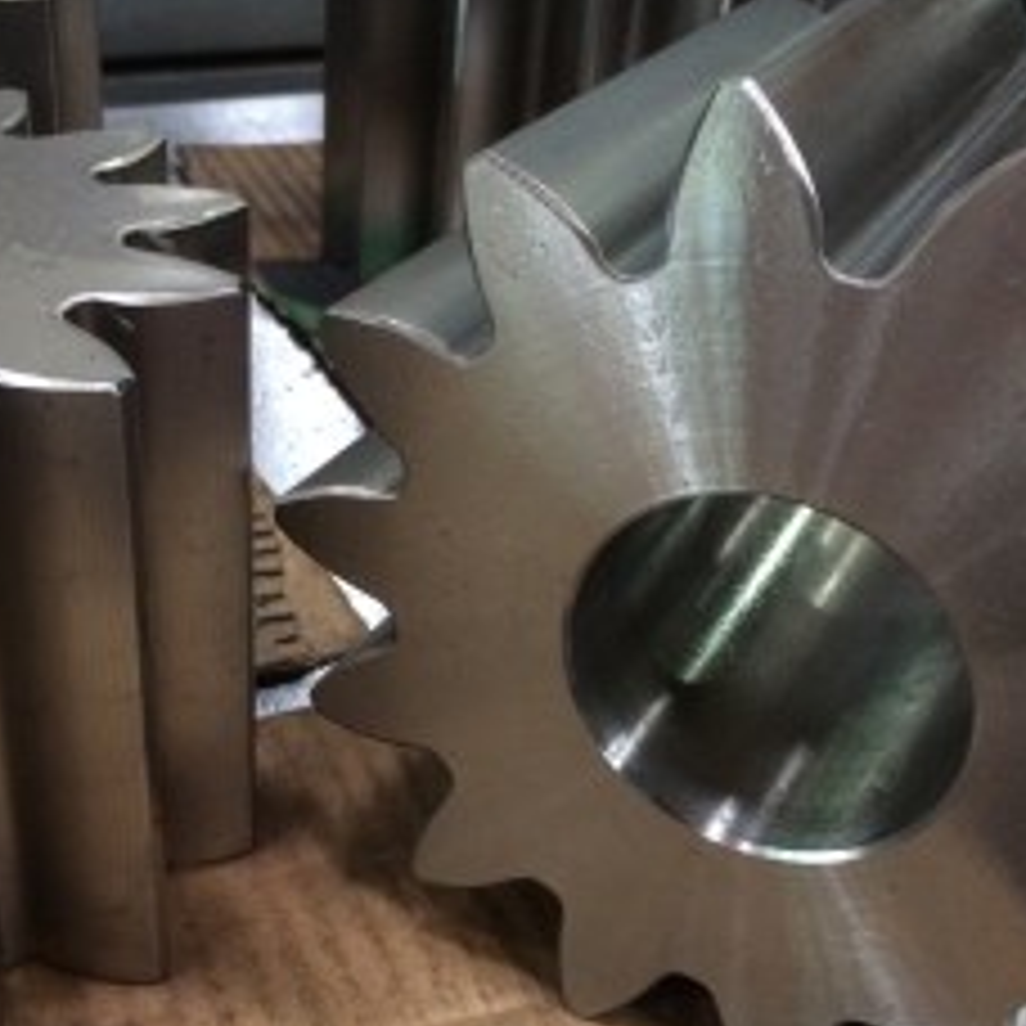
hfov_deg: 37.4
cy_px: 634
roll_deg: -3.7
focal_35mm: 45
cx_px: 396
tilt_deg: -36.9
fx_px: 1509
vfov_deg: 37.4
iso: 400
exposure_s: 1/17
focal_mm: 4.15
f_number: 2.2
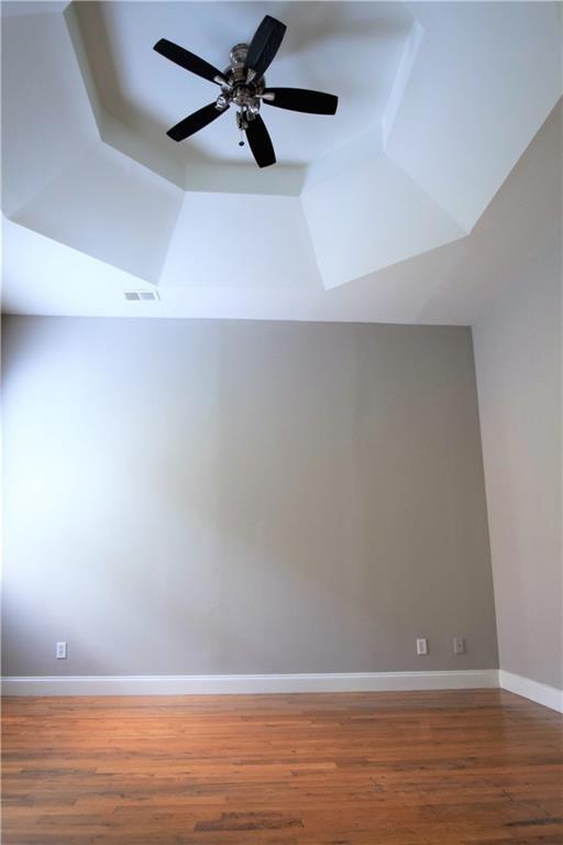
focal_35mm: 24
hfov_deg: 53.1
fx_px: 563
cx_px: 282
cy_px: 422
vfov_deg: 73.7
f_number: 4
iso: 800
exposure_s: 1/50
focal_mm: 16
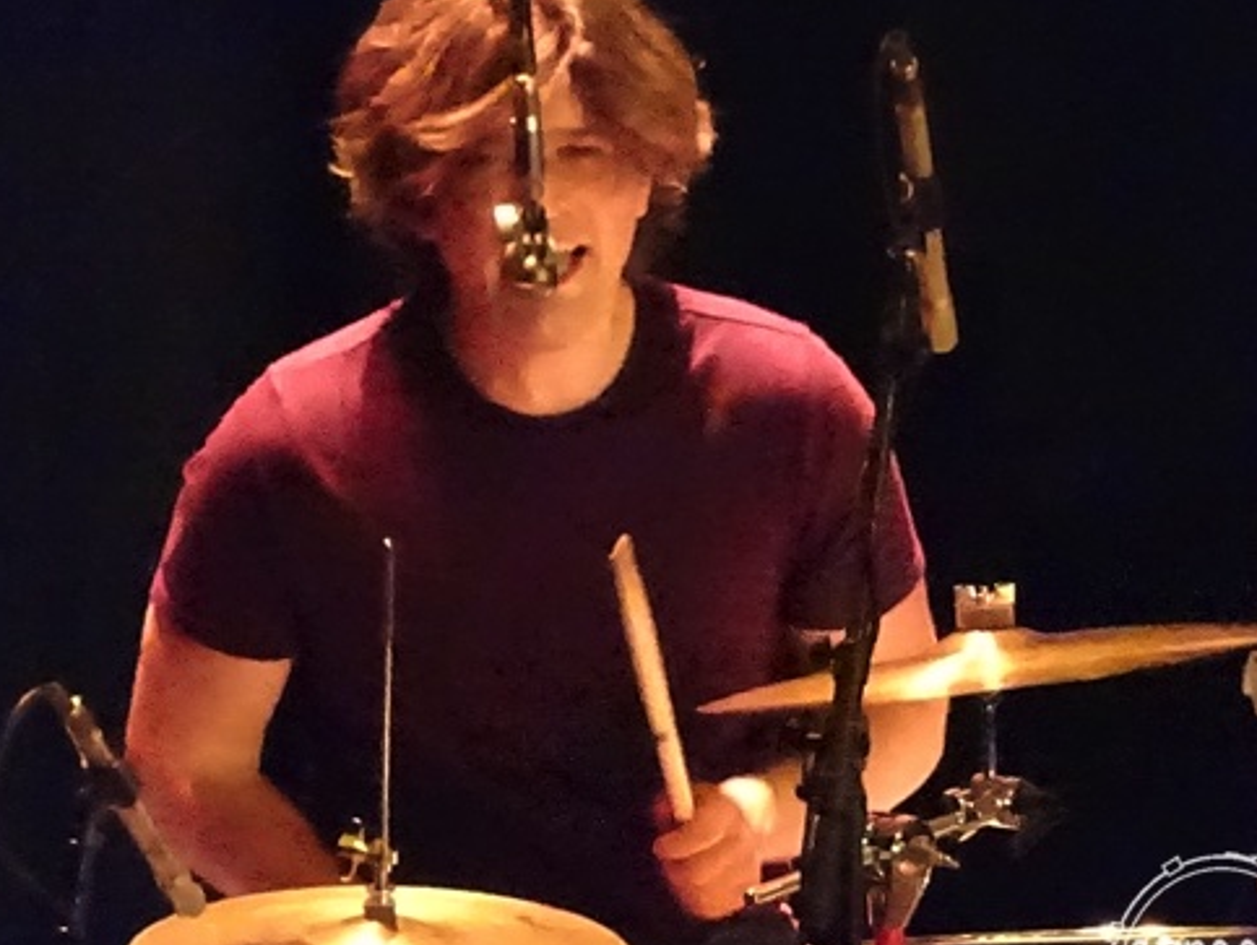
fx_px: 25801
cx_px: 687
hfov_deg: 2.8
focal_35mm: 710
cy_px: 528
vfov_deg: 2.1
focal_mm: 90.16
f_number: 6.3
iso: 10000
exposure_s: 1/40
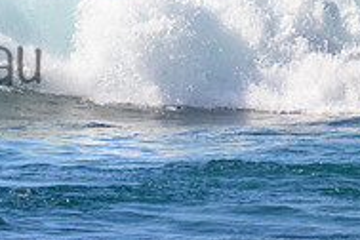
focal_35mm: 2456
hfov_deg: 0.8
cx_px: -160
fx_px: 24558
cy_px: 39
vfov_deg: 0.6
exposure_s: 1/2000
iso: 1250
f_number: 11
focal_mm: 800
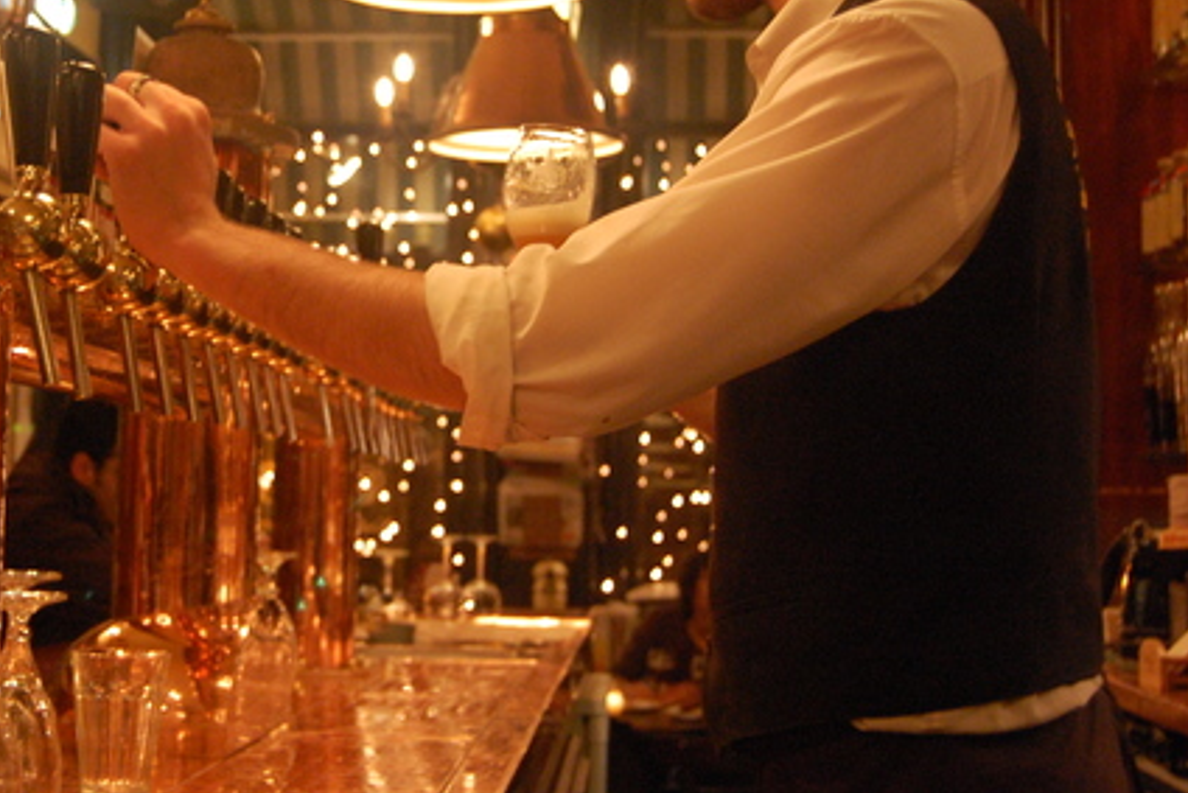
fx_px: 2311
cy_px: 333
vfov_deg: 19.5
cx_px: 331
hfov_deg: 28.5
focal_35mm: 70
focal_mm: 30
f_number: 4.2
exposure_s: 1/8
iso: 1400
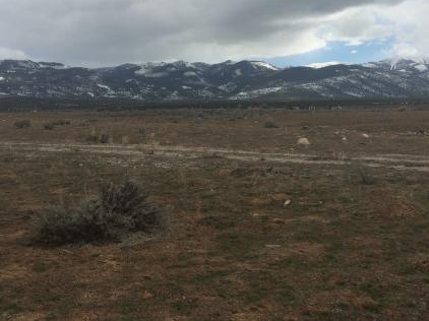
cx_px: 228
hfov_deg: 42.9
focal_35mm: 44
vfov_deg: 32.6
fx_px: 545
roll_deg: +2.2
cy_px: 111
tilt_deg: +0.7
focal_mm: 4.15
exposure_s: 1/2740
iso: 32
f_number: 2.2
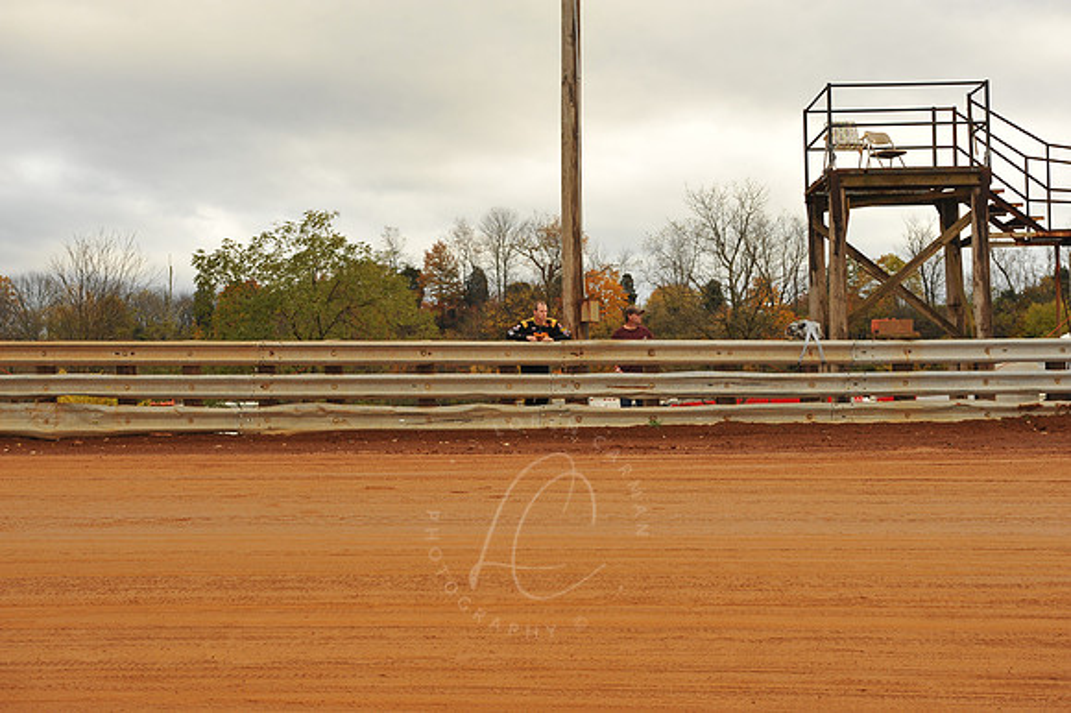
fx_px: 2081
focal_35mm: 70
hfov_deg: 28.9
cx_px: 536
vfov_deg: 19.4
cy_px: 356
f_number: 8
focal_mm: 70
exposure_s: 1/320
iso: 640
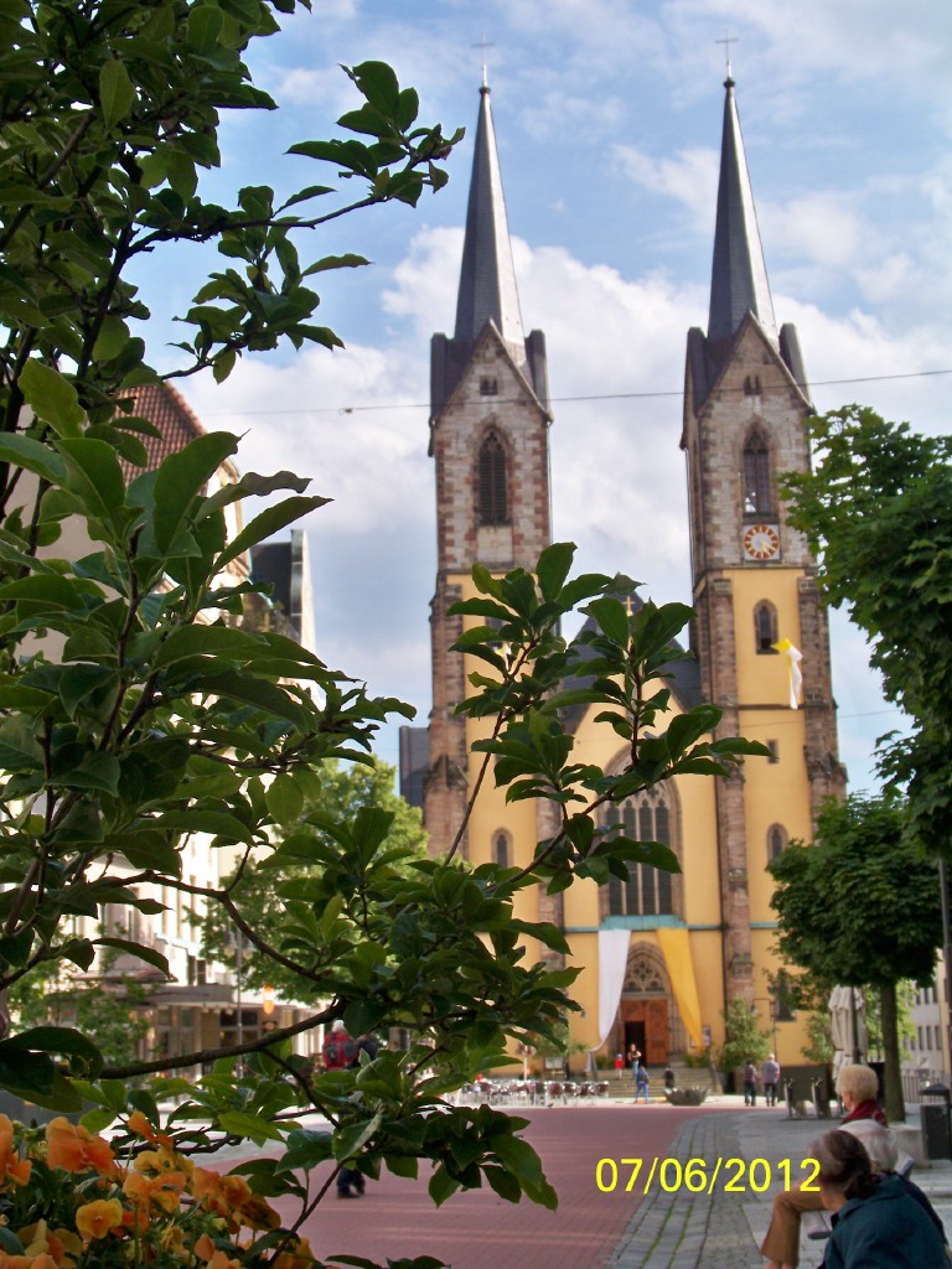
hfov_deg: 25.7
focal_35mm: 57
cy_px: 634
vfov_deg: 33.8
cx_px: 476
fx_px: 2090
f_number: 4.5
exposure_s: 1/500
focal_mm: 11.7
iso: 80
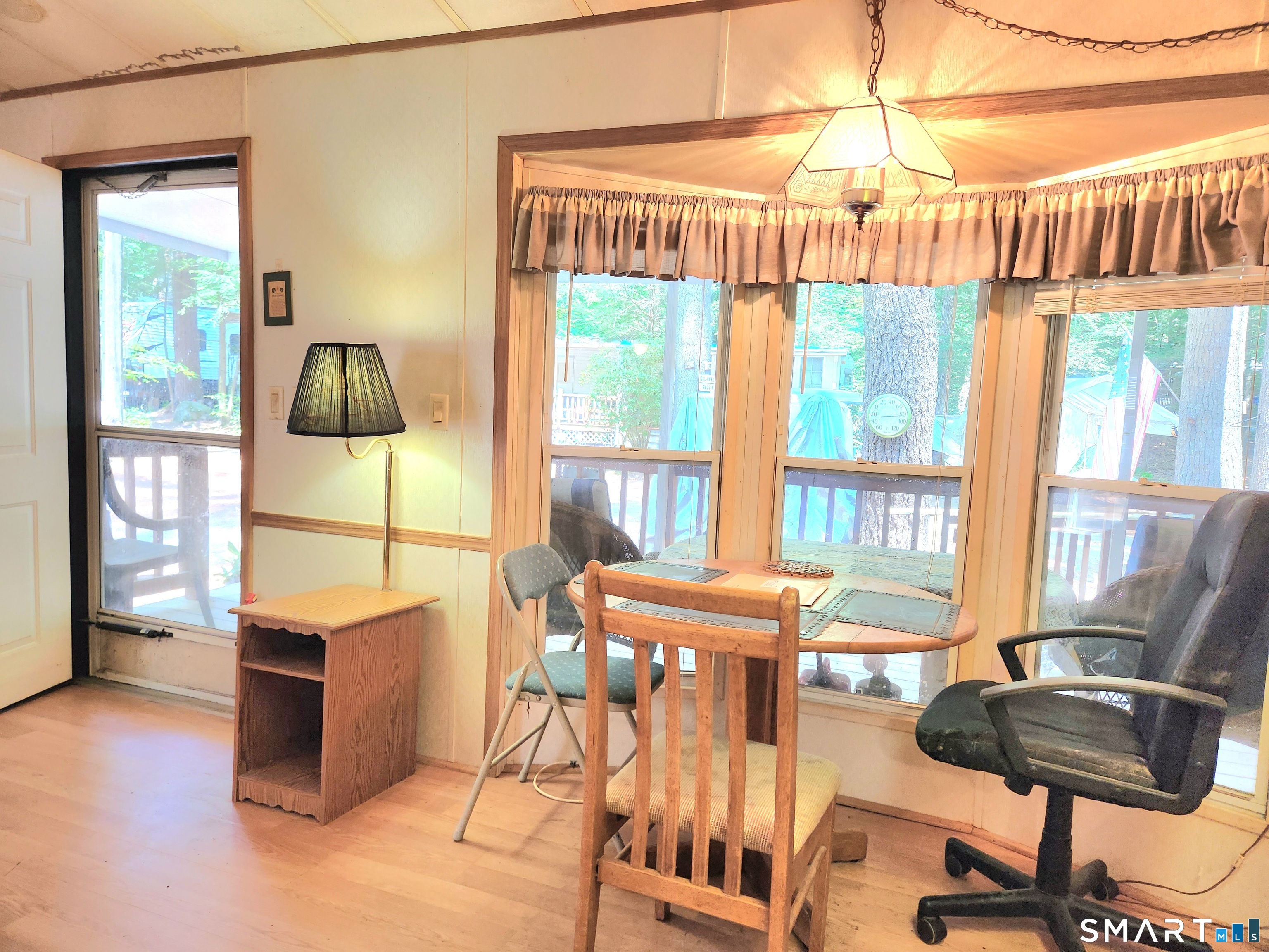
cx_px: 634
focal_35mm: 23
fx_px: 843
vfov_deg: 58.9
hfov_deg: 73.9
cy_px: 476
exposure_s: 1/120
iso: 160
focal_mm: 5.4
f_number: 1.8
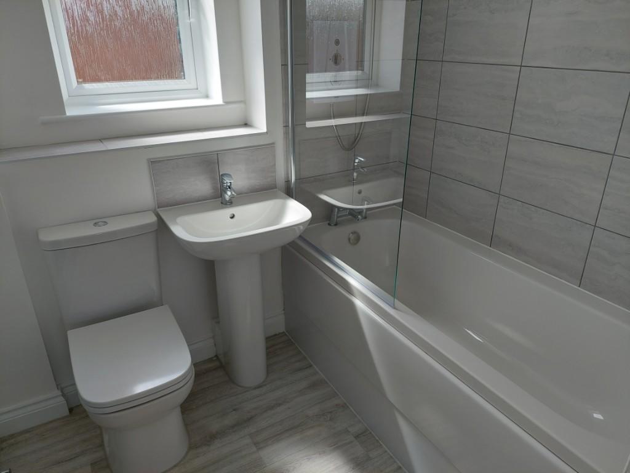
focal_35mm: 25
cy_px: 236
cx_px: 315
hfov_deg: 69.4
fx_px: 455
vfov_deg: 54.9
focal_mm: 5.23
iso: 40
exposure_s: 1/197
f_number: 1.8
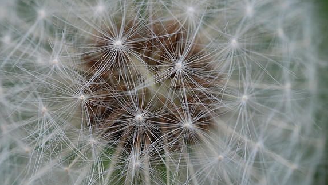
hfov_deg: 24.3
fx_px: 761
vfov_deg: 13.8
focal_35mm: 88
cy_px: 81
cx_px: 164
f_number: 11
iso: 800
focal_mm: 55
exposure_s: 1/160
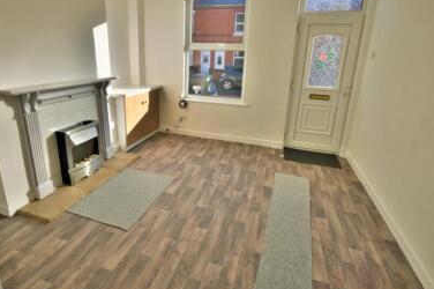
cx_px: 199
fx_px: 229
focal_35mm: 19
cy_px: 120
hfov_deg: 86.8
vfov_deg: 64.0
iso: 800
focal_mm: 10
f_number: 11
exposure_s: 1/500
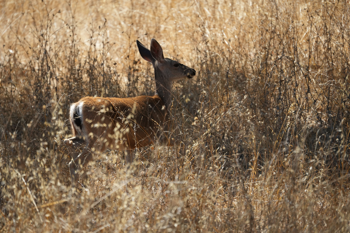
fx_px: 3889
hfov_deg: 5.2
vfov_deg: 3.4
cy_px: 116
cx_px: 175
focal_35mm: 400
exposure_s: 1/1000
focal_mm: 400
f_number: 6.3
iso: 800
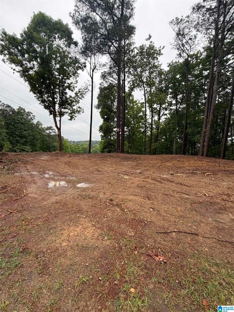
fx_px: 126
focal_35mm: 14
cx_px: 117
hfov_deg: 85.7
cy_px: 156
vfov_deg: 102.1
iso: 40
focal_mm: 2.22
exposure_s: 1/182
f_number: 2.2
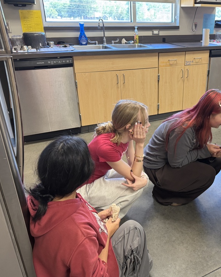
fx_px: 262
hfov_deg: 44.4
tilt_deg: -26.2
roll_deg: -2.0
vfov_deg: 55.7
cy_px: 137
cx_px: 164
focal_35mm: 32
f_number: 1.78
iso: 320
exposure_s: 1/60
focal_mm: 6.76
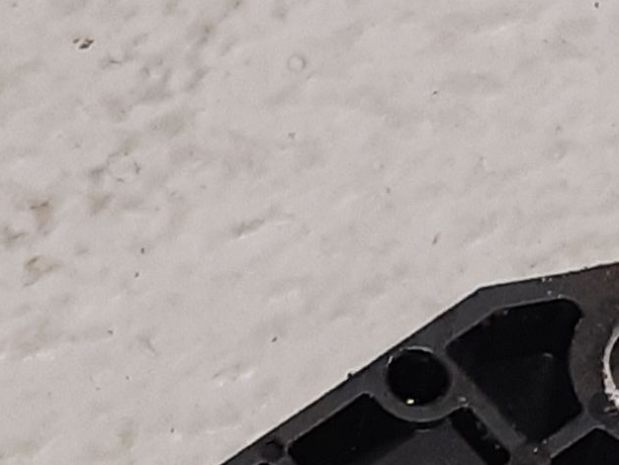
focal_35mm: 85
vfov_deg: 15.7
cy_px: 731
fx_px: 1521
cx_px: 251
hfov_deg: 23.0
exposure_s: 1/50
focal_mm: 3.93
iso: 160
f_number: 1.7
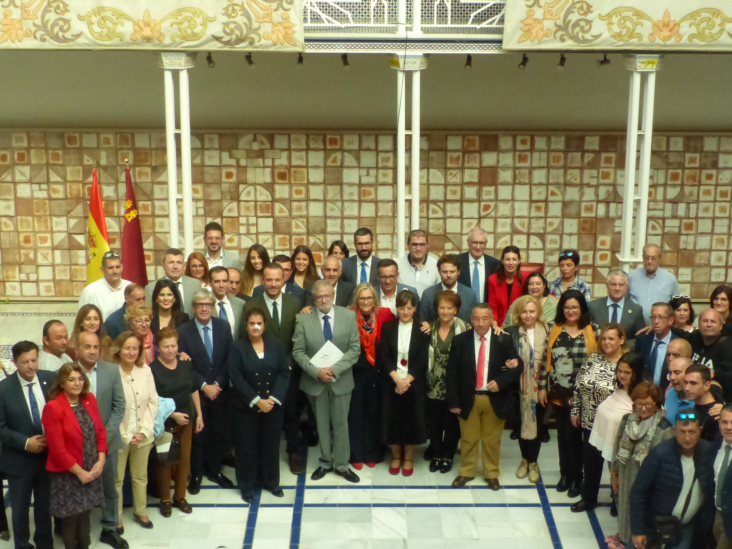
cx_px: 407
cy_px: 286
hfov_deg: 30.2
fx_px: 1353
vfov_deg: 22.9
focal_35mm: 64
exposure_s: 1/2000
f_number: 3.2
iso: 800
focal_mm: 8.1
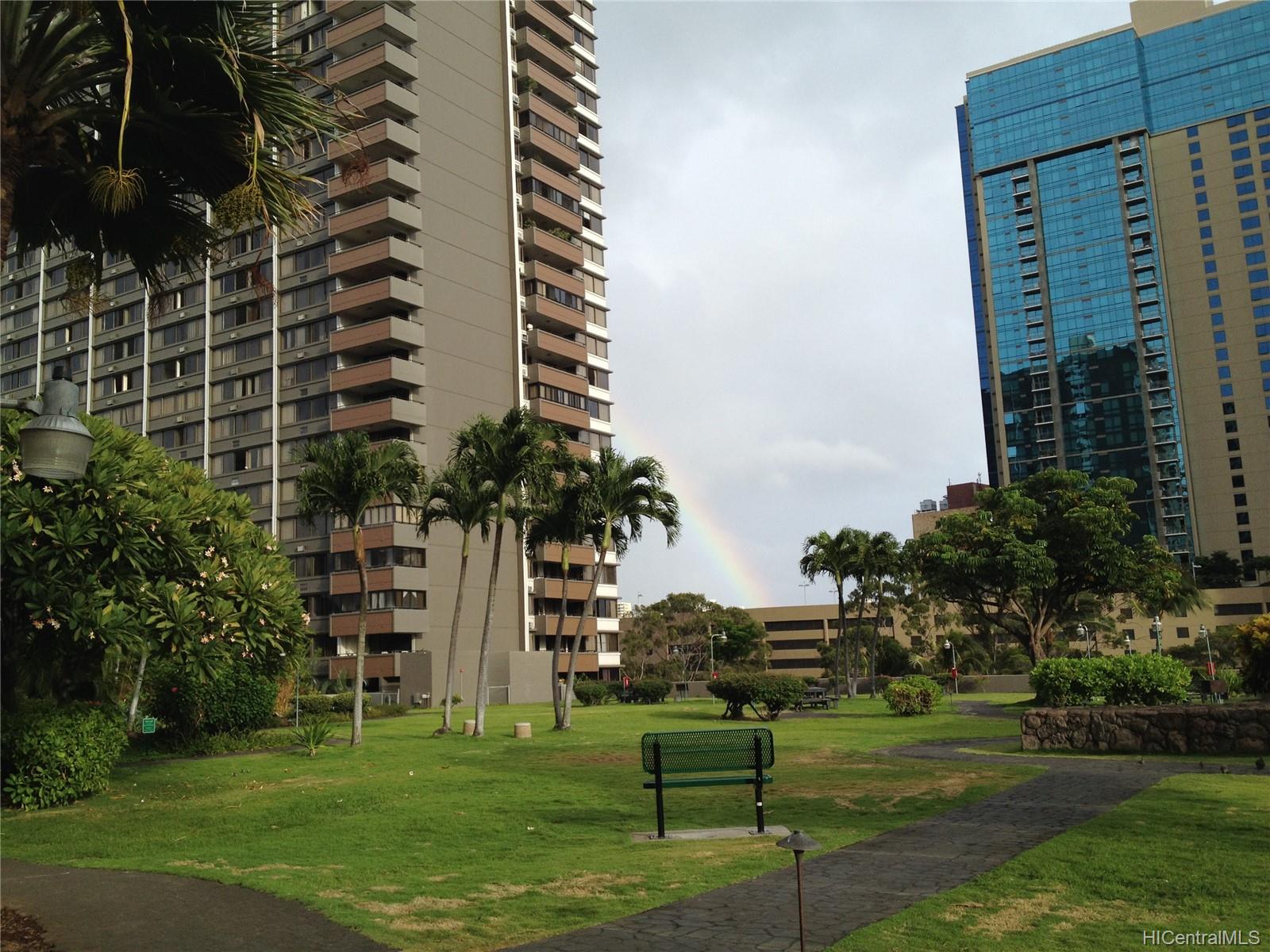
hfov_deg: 52.6
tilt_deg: +10.6
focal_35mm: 35
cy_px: 476
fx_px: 1284
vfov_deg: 40.7
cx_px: 635
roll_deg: +3.0
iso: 50
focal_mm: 4.28
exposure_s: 1/746
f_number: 2.4
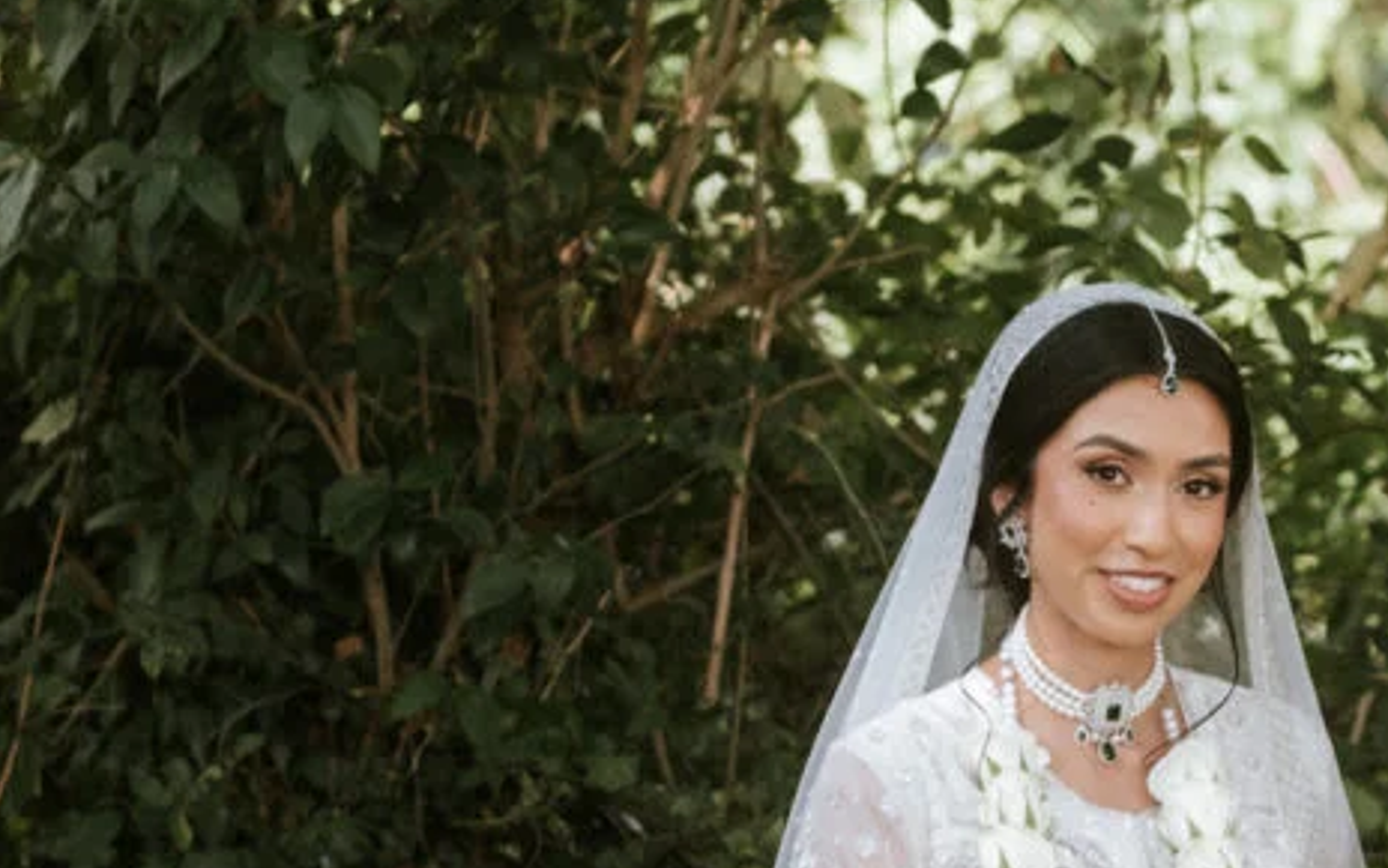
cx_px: 1542
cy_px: 1244
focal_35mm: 307
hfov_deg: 6.8
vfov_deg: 4.3
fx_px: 11613
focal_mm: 56
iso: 125
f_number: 2
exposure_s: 1/500
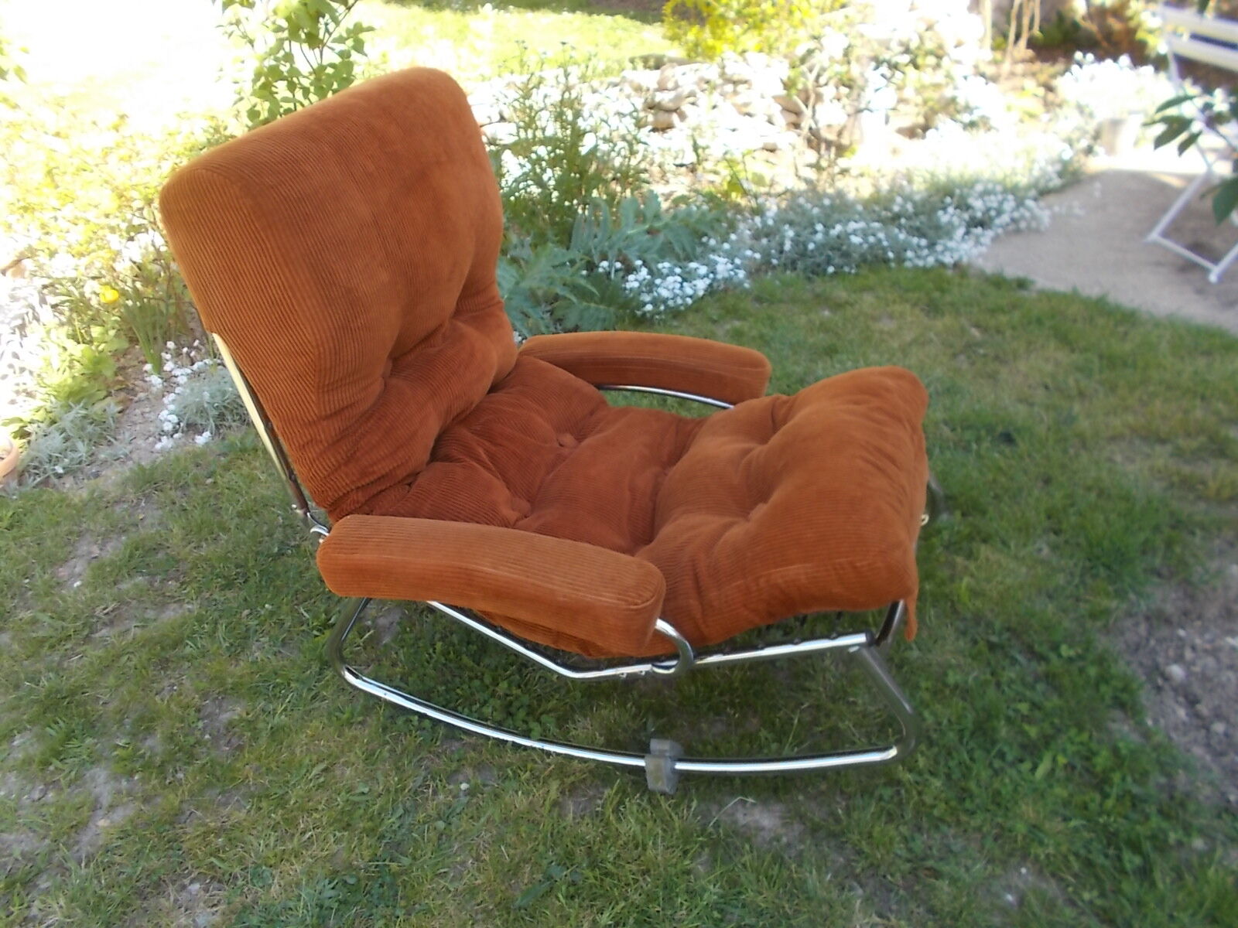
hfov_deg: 67.3
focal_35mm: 26
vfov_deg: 53.1
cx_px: 619
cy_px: 464
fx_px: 930
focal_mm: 4.6
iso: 80
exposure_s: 1/125
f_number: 3.2
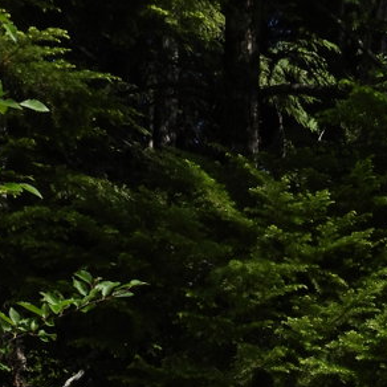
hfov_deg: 13.8
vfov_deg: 13.3
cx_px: 395
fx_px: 1568
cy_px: 571
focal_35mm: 124
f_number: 4
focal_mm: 7.1
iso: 100
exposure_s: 1/800
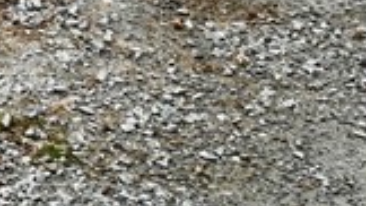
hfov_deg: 10.3
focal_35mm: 165
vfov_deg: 6.4
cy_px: -517
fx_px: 1601
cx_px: -648
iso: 250
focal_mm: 12.29
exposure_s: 1/500
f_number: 2.8
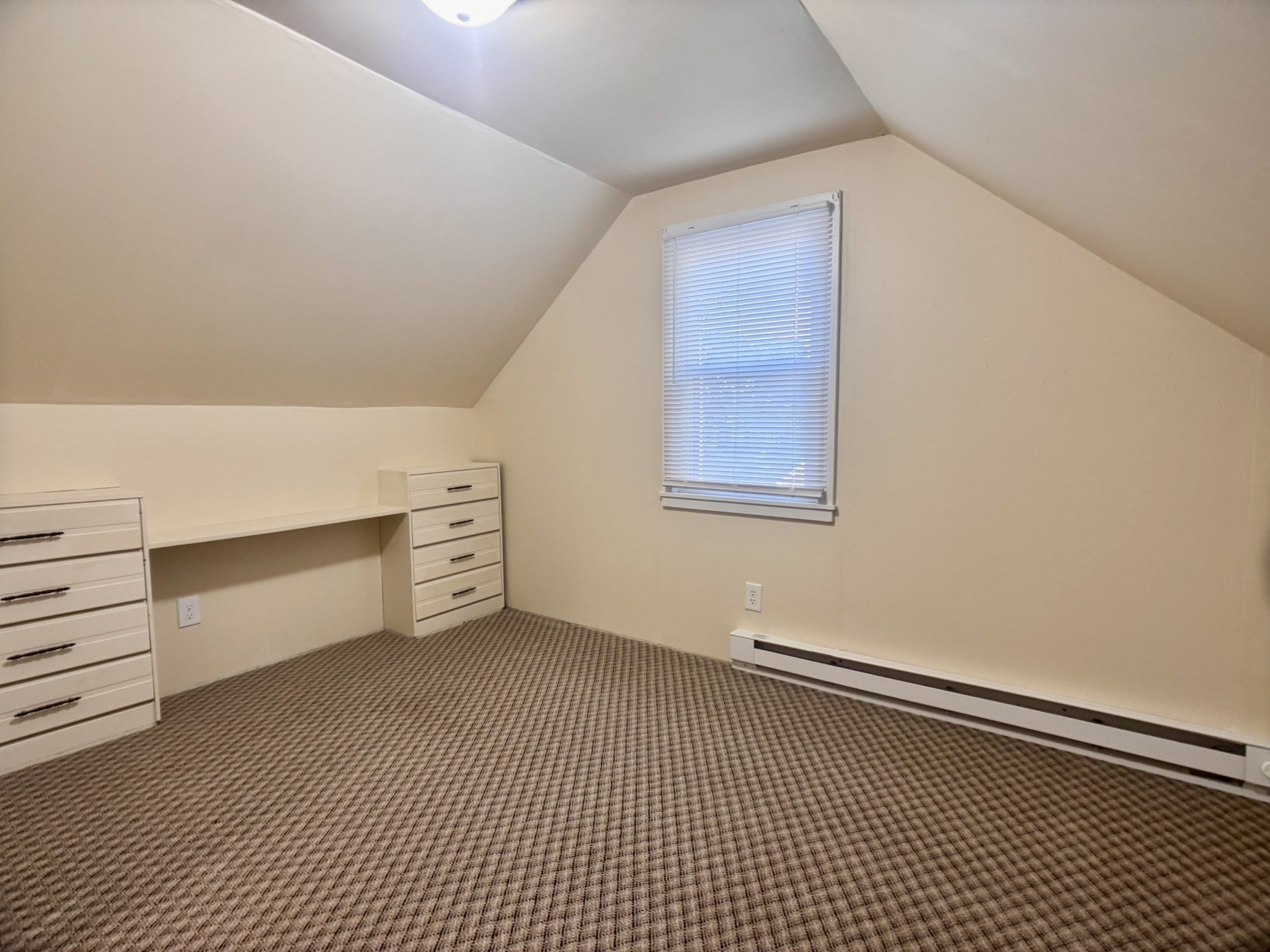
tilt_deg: -4.4
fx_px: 954
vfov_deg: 53.1
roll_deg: +0.7
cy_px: 476
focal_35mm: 26
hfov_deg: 67.3
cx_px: 635
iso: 125
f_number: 1.6
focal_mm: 5.96
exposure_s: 1/60
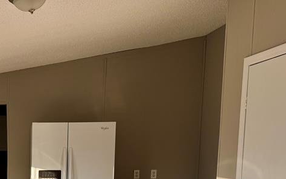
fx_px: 429
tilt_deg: -7.9
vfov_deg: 22.1
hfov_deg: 33.9
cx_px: 5
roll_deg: -0.4
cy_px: 203
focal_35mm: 55
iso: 80
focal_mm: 6.76
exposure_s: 1/349
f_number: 1.78
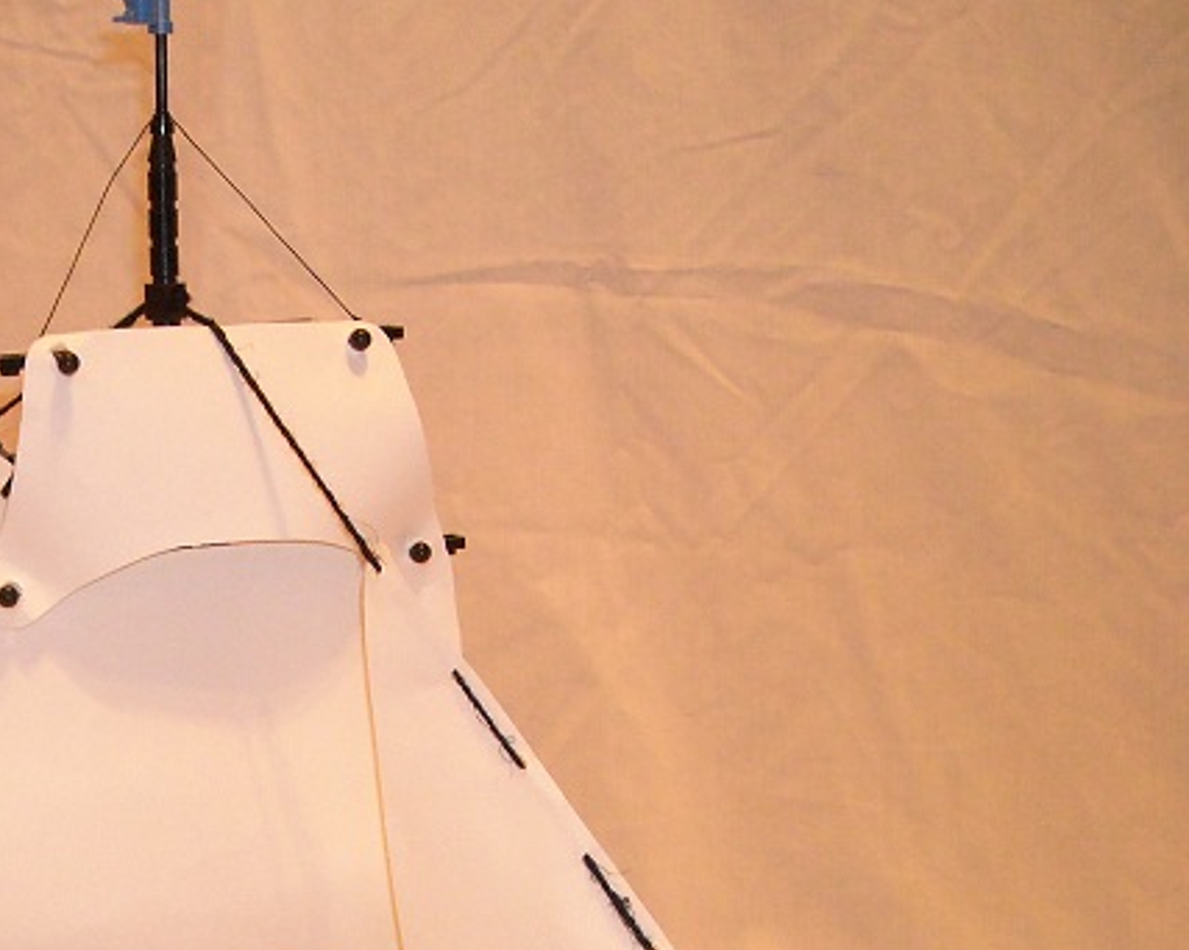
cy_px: 791
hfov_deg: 28.8
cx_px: 207
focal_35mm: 64
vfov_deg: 23.4
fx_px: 2251
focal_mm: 5.7
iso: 400
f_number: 2.8
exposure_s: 1/15
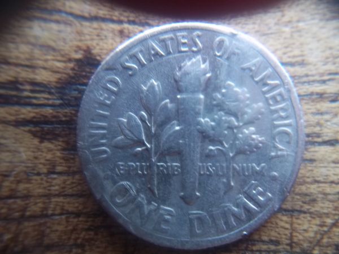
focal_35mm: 36
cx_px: 170
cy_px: 127
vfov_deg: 39.7
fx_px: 353
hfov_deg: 51.4
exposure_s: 1/20
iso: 160
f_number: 3.1
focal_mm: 6.5
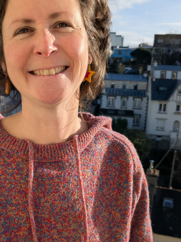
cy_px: 138
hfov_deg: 30.0
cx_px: 57
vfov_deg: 39.6
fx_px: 335
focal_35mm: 48
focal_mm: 4.38
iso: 56
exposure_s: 1/3344
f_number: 1.73
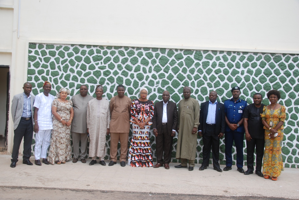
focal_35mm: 33
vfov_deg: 40.1
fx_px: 274
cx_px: 150
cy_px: 100
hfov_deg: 57.2
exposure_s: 1/160
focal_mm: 22
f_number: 6.3
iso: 100
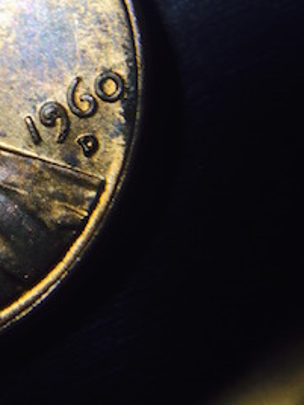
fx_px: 609
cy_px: 74
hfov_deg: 27.4
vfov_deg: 35.5
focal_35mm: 52
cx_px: 56
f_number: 2.2
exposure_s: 1/40
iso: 32
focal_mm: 4.15
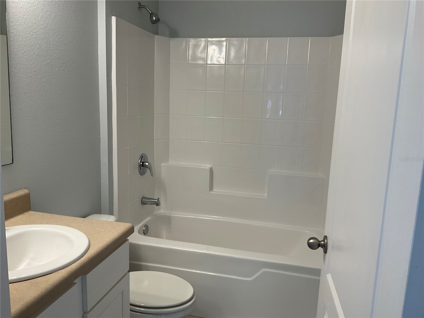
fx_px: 355
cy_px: 159
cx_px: 212
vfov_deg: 48.2
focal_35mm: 29
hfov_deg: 61.7
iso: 40
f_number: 1.8
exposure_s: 1/60
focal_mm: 3
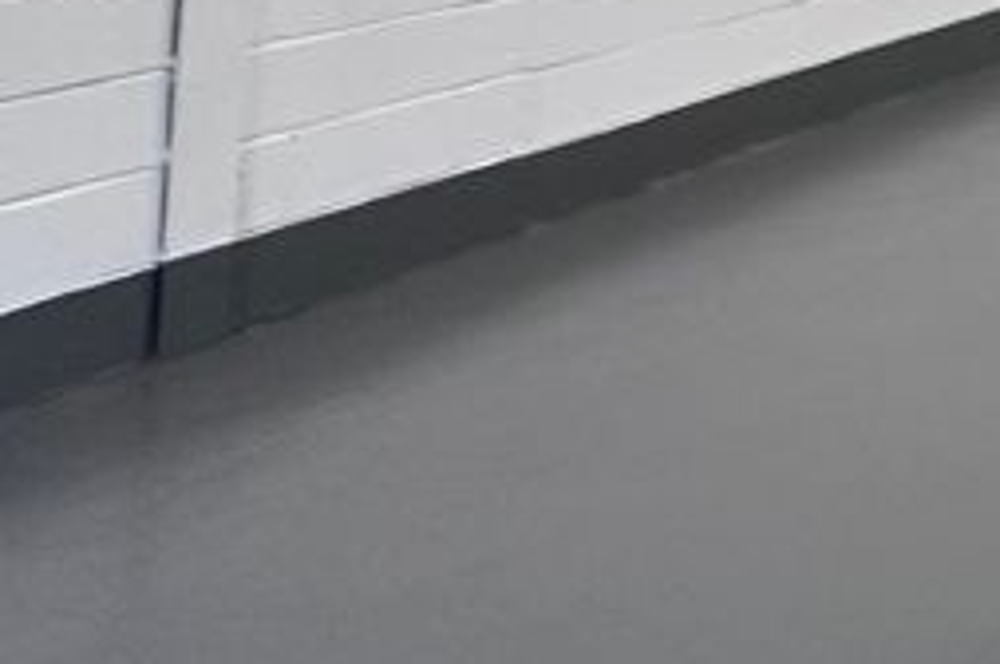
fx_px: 1775
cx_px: 2130
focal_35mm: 64
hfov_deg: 17.7
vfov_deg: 18.0
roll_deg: +0.1
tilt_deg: +4.1
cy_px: -433
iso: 160
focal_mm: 2.22
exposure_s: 1/100
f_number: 2.2
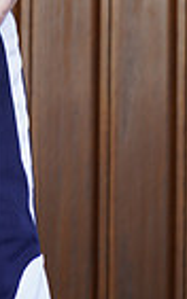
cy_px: -271
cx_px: -206
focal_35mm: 357
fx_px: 2914
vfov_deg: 5.8
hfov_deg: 3.6
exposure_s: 1/60
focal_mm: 85
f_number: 5.6
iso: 200
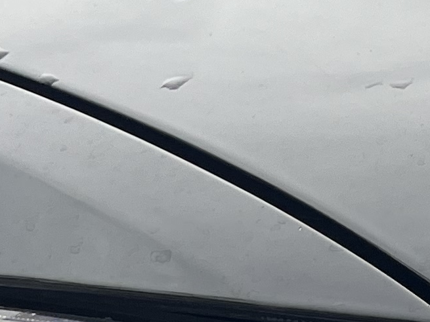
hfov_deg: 10.4
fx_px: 1987
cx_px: 1086
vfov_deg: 8.3
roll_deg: +2.7
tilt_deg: -18.1
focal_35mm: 160
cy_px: 843
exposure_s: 1/279
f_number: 1.6
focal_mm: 5.1
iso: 40
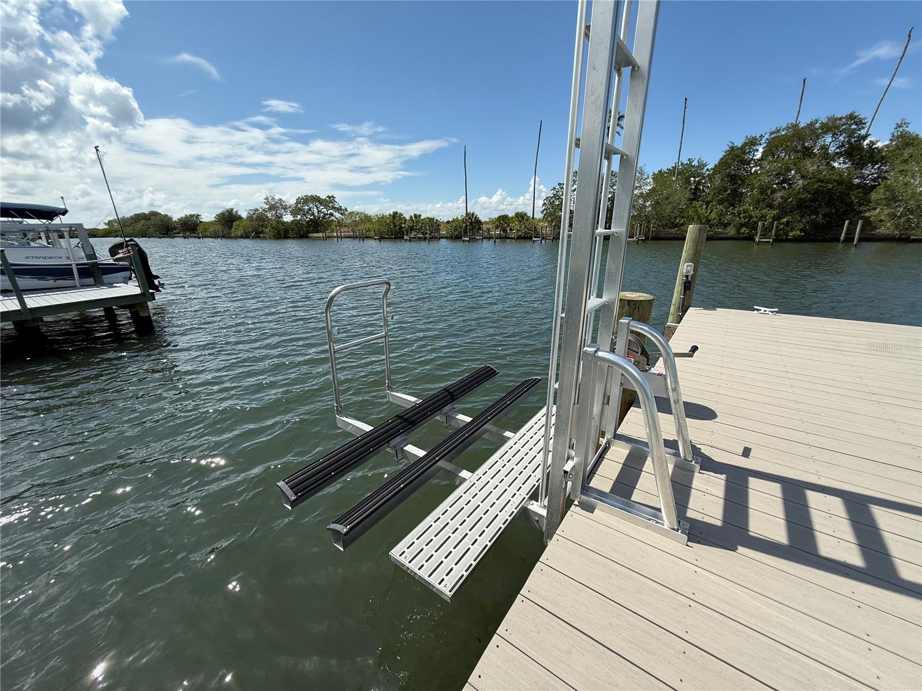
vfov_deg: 85.7
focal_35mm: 14
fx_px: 373
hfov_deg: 102.1
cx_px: 461
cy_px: 346
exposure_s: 1/1961
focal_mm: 2.22
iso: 50
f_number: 2.2
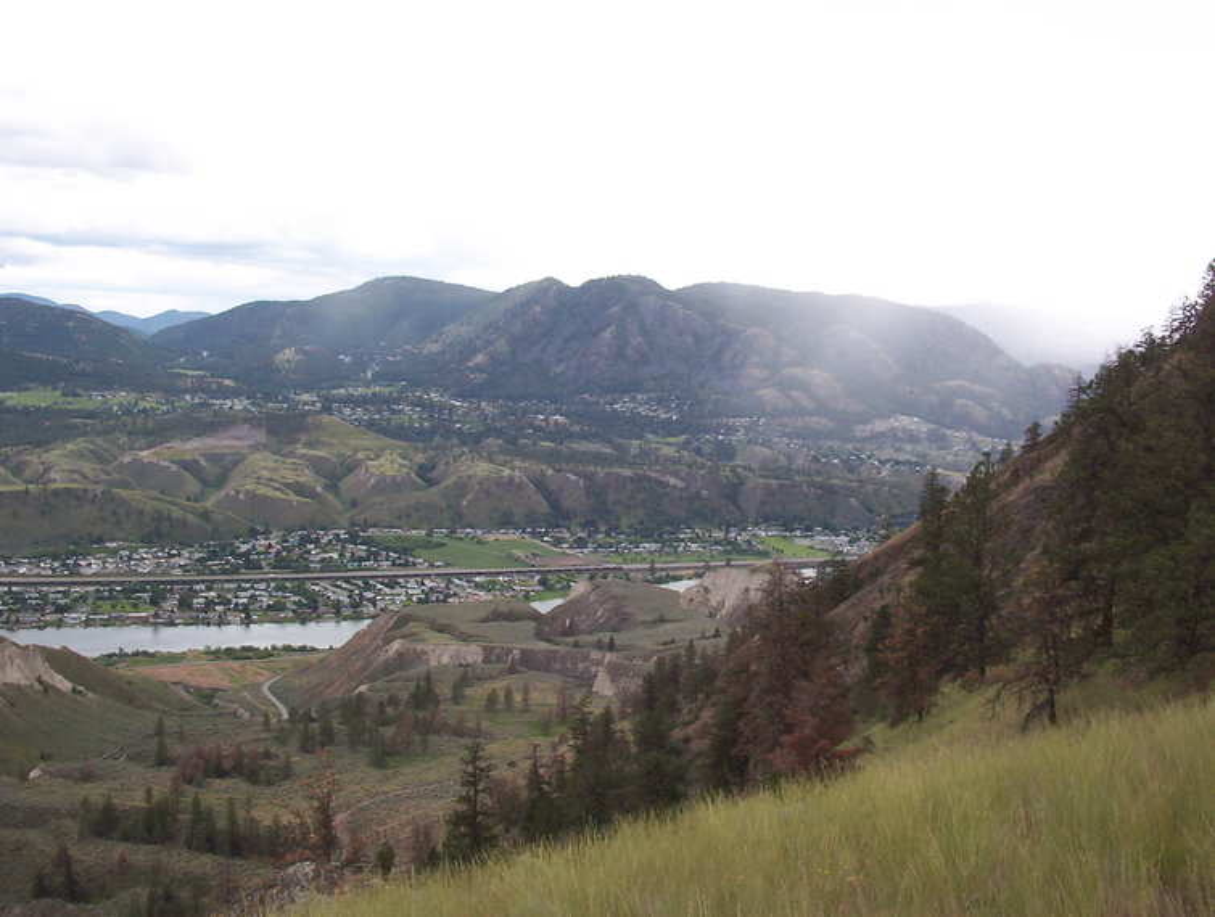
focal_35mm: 39
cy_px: 458
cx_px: 608
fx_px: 1372
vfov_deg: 37.0
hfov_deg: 47.8
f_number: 4.5
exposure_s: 1/201
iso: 100
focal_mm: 6
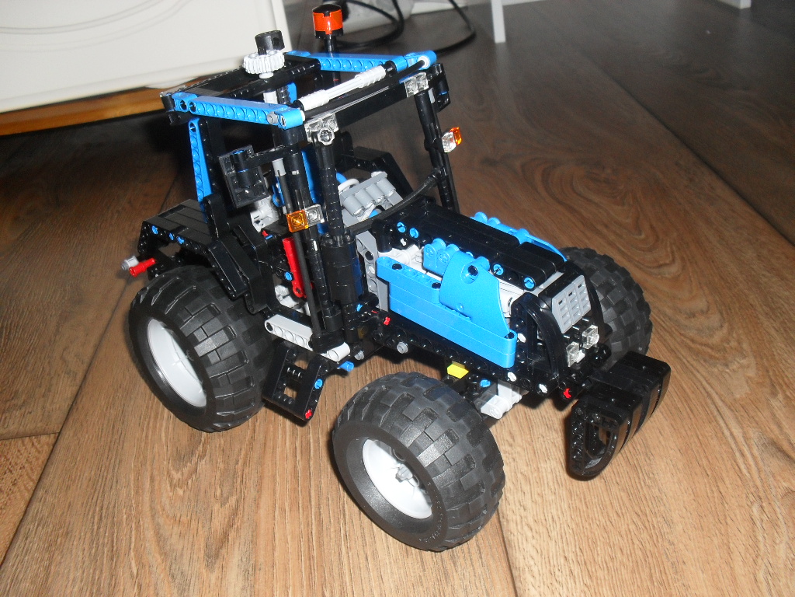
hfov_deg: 52.6
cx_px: 398
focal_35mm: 35
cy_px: 298
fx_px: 804
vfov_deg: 40.7
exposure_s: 1/45
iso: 200
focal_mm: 6.3
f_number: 3.2
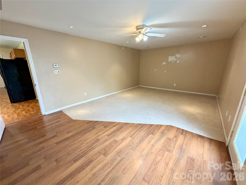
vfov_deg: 85.7
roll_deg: +1.1
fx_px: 99
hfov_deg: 102.1
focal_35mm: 14
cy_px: 92
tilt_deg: -15.3
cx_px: 123
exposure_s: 1/120
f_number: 2.2
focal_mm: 2.22
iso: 250
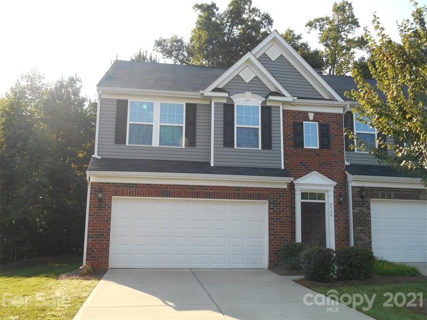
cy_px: 160
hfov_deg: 52.6
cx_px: 214
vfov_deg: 40.7
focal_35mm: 35
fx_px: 432
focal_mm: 6.3
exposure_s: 1/250
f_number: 3.7
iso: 80
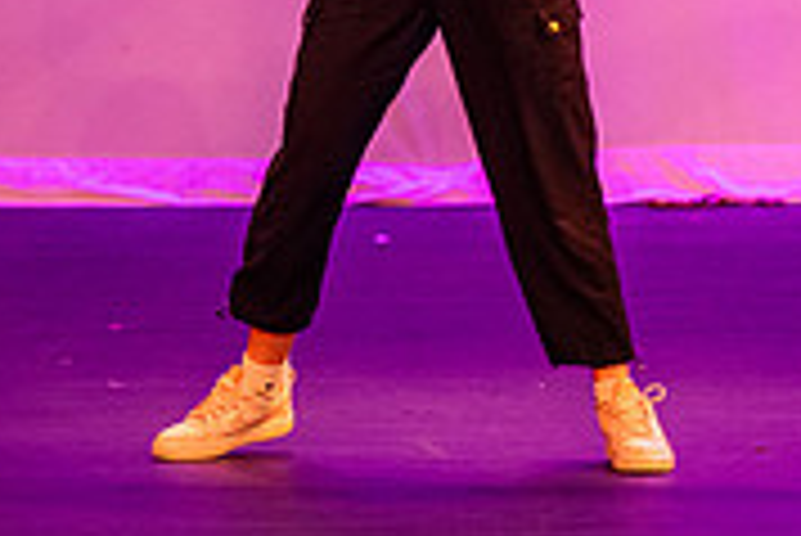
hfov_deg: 3.3
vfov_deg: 2.2
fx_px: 13761
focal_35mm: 618
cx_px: 405
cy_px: -273
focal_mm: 190
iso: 4000
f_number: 3.2
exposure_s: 1/320
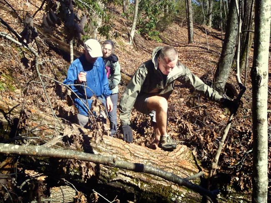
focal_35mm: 46
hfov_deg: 41.2
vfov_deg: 31.5
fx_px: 360
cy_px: 102
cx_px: 136
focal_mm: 8.25
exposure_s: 1/100
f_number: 13
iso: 400
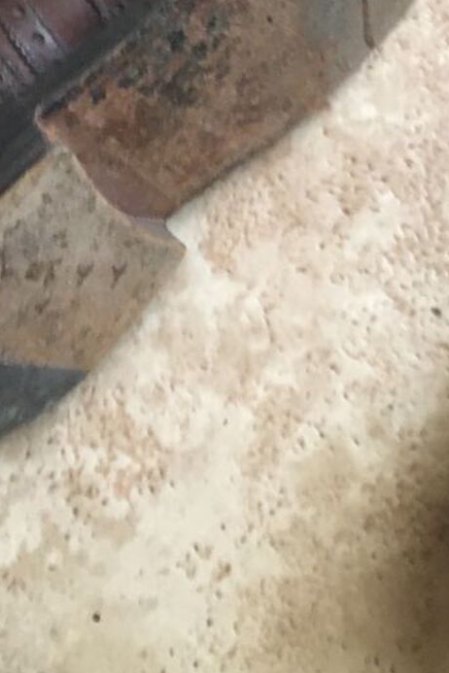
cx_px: 293
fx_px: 1085
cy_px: 101
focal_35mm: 58
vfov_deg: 33.1
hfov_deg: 23.3
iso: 250
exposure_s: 1/17
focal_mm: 4.15
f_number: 2.2
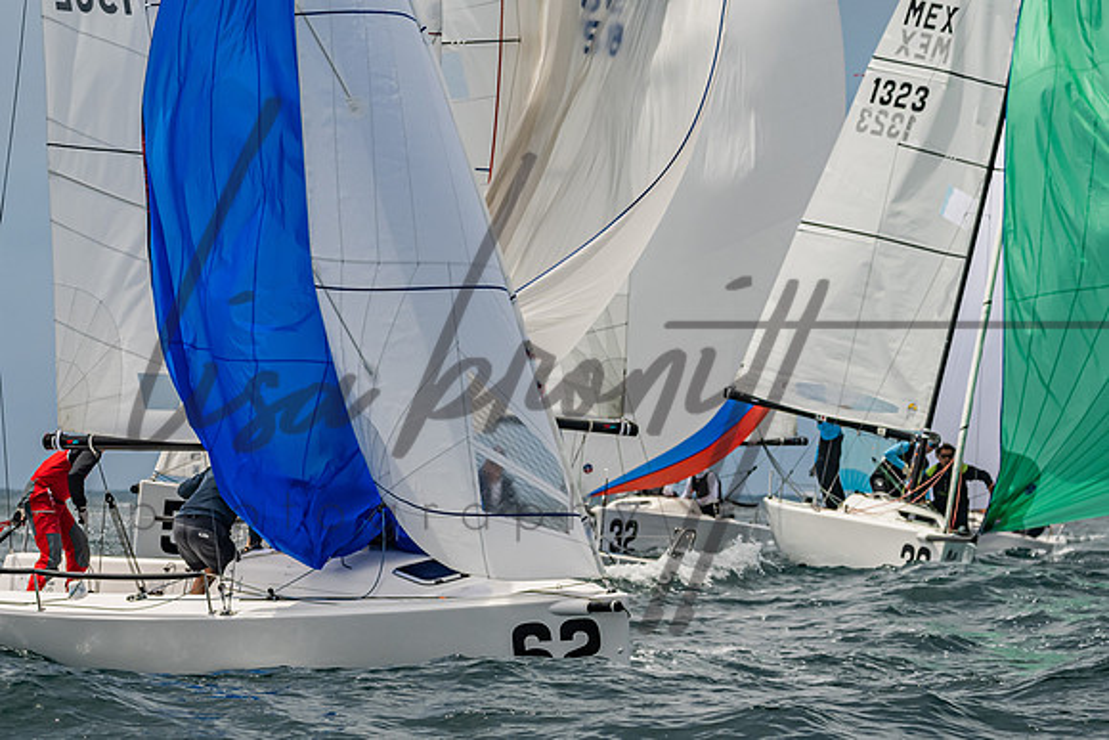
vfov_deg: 4.6
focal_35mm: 296
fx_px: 9110
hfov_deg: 7.0
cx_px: 422
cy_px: 591
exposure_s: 1/3200
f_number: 6.3
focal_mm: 180
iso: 400
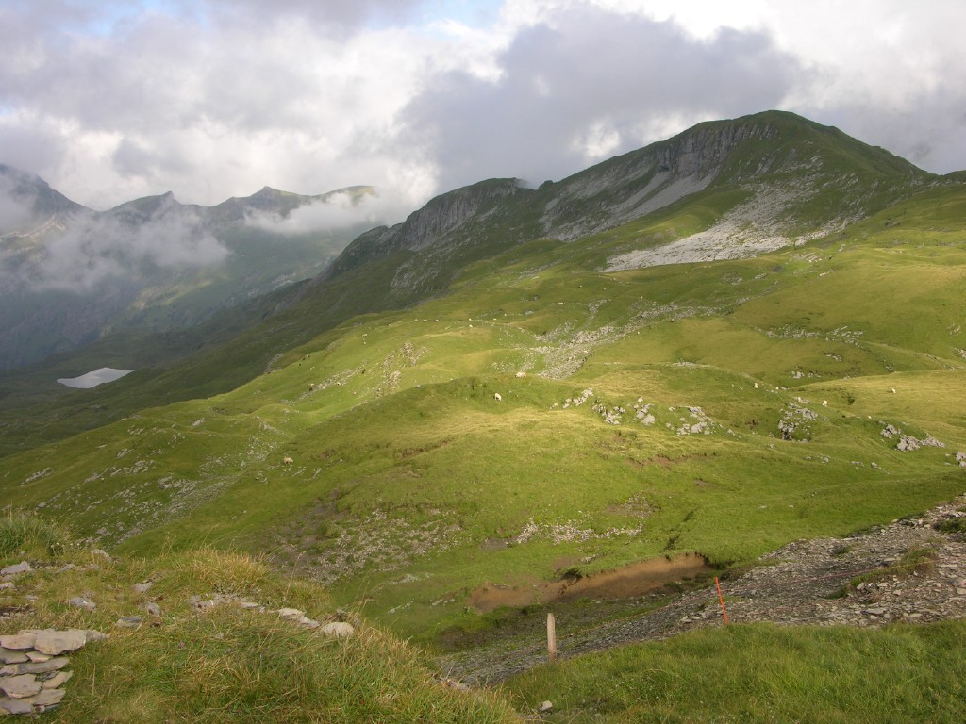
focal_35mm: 35
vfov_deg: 40.7
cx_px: 483
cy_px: 362
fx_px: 977
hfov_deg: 52.6
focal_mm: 8.9
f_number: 5.6
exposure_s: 1/180
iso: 50
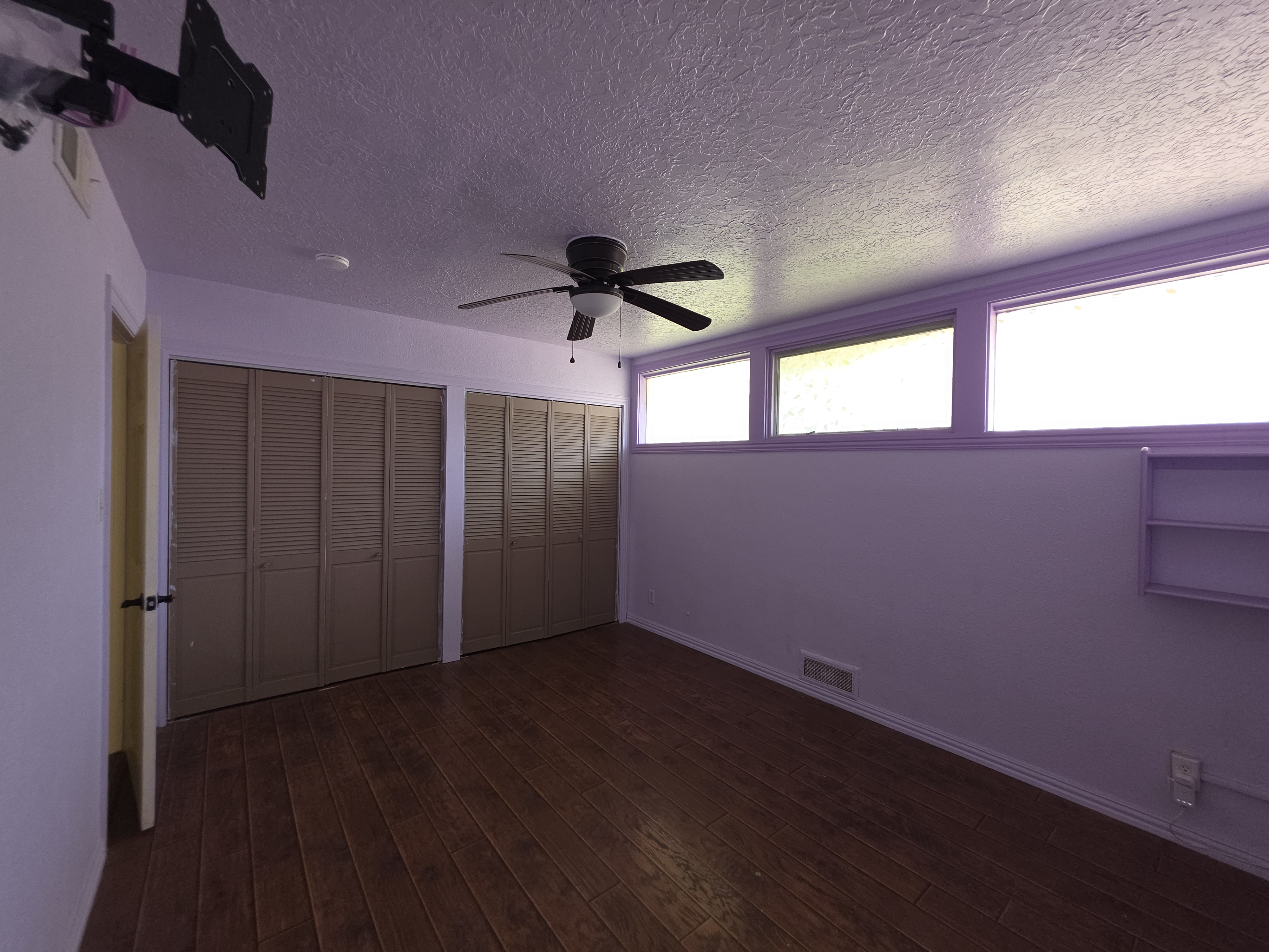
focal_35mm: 13
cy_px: 476
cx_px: 634
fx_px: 477
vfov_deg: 89.9
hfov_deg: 106.2
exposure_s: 1/60
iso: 32
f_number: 1.9
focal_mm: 2.2
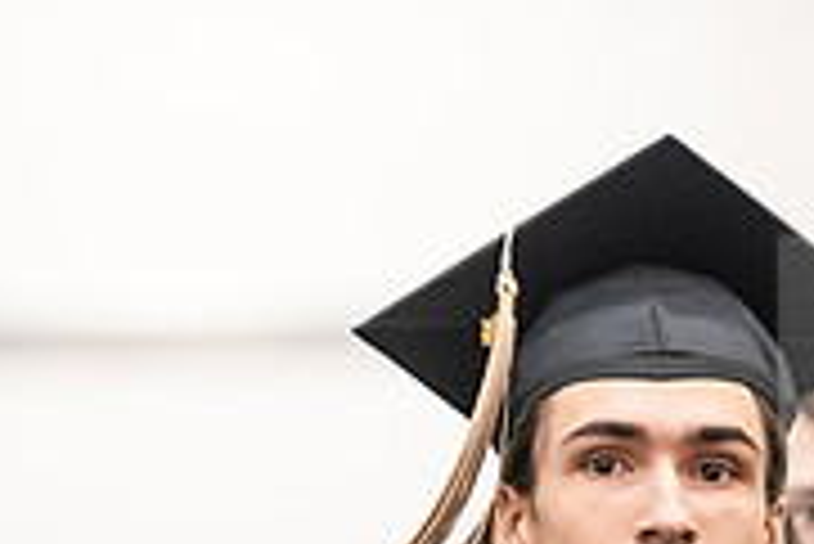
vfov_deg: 2.6
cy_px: 780
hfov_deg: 3.9
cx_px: 643
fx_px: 11971
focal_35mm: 529
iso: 3200
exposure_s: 1/200
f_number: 3.2
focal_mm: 165
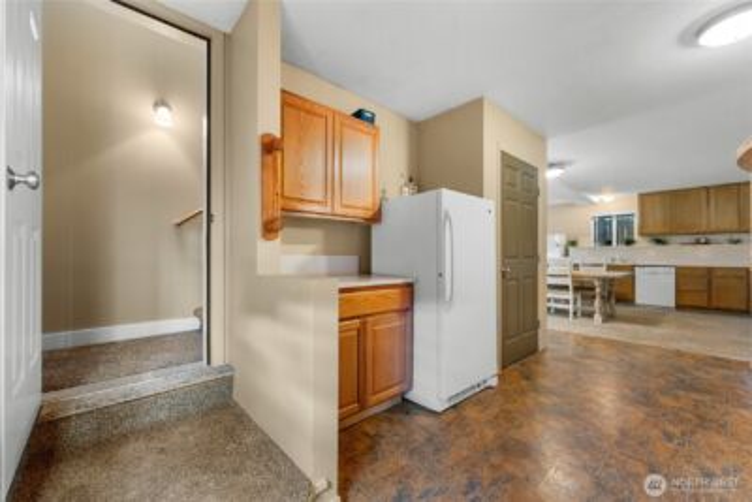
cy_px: 251
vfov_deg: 81.3
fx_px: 293
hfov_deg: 104.2
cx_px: 376
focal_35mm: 14
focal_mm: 14
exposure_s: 1/5
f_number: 3.2
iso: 400
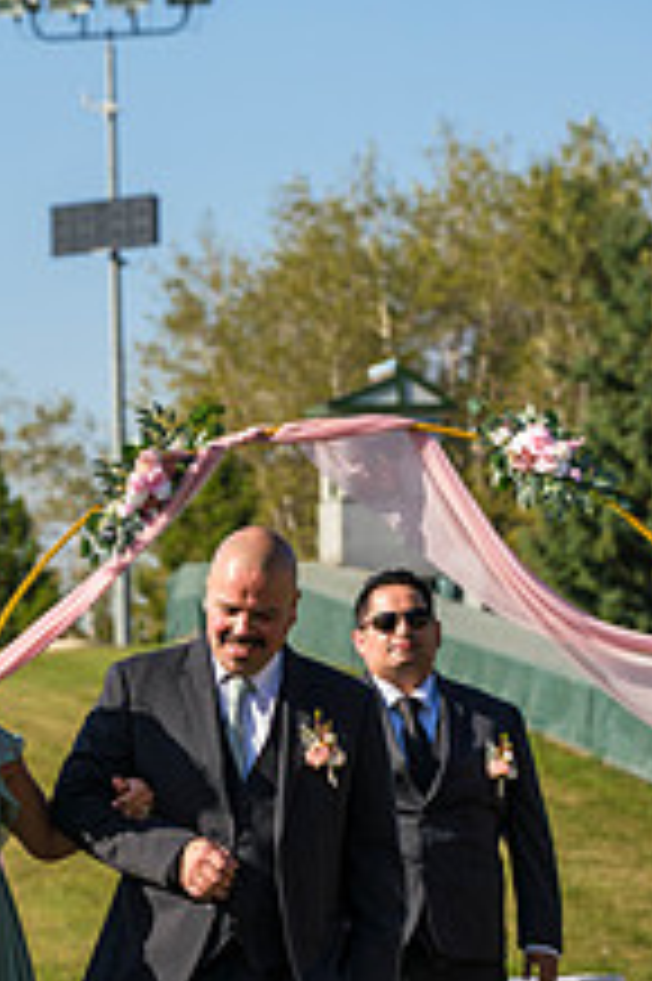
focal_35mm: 211
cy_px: 891
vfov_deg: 9.7
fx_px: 5741
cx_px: 126
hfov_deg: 6.5
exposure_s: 1/1250
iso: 250
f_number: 5
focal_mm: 102
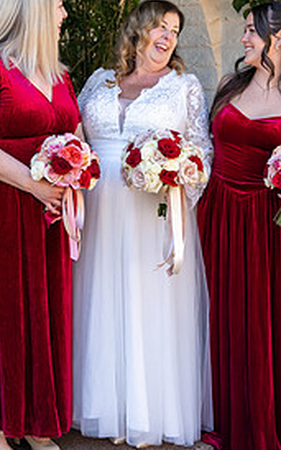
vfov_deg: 17.8
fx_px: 1435
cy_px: 171
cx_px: 158
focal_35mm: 117
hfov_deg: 11.2
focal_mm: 70
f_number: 5.6
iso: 500
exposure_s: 1/250
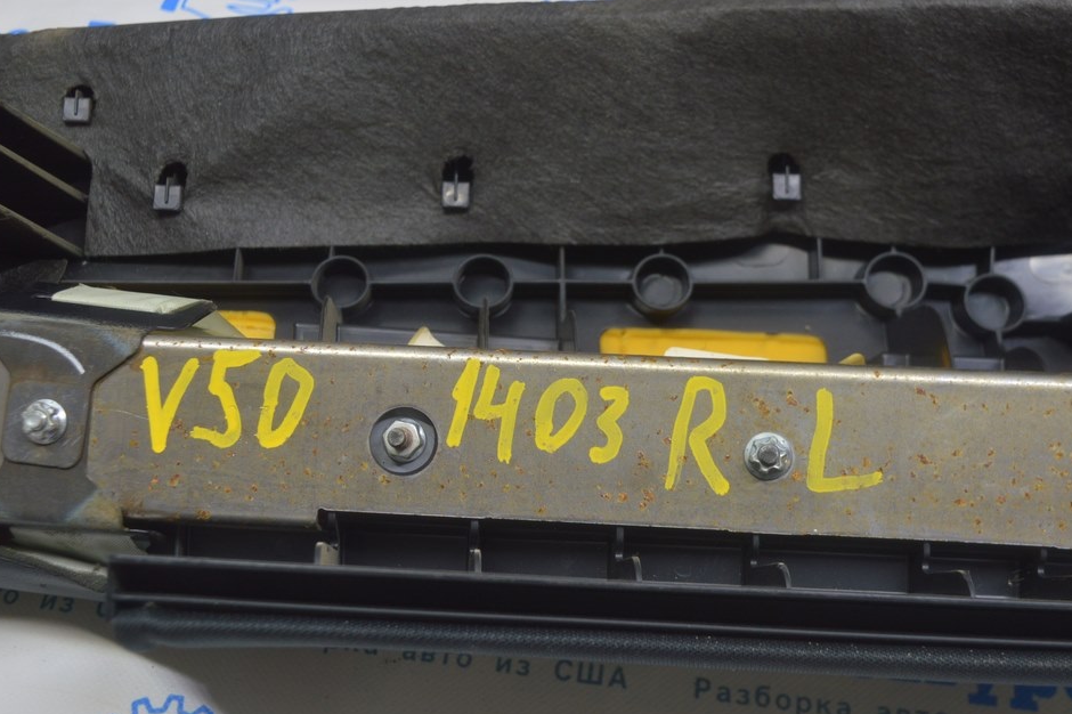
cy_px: 352
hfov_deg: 40.4
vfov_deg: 27.5
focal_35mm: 49
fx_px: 1459
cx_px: 531
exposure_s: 1/20
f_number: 5.6
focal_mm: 30
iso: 400
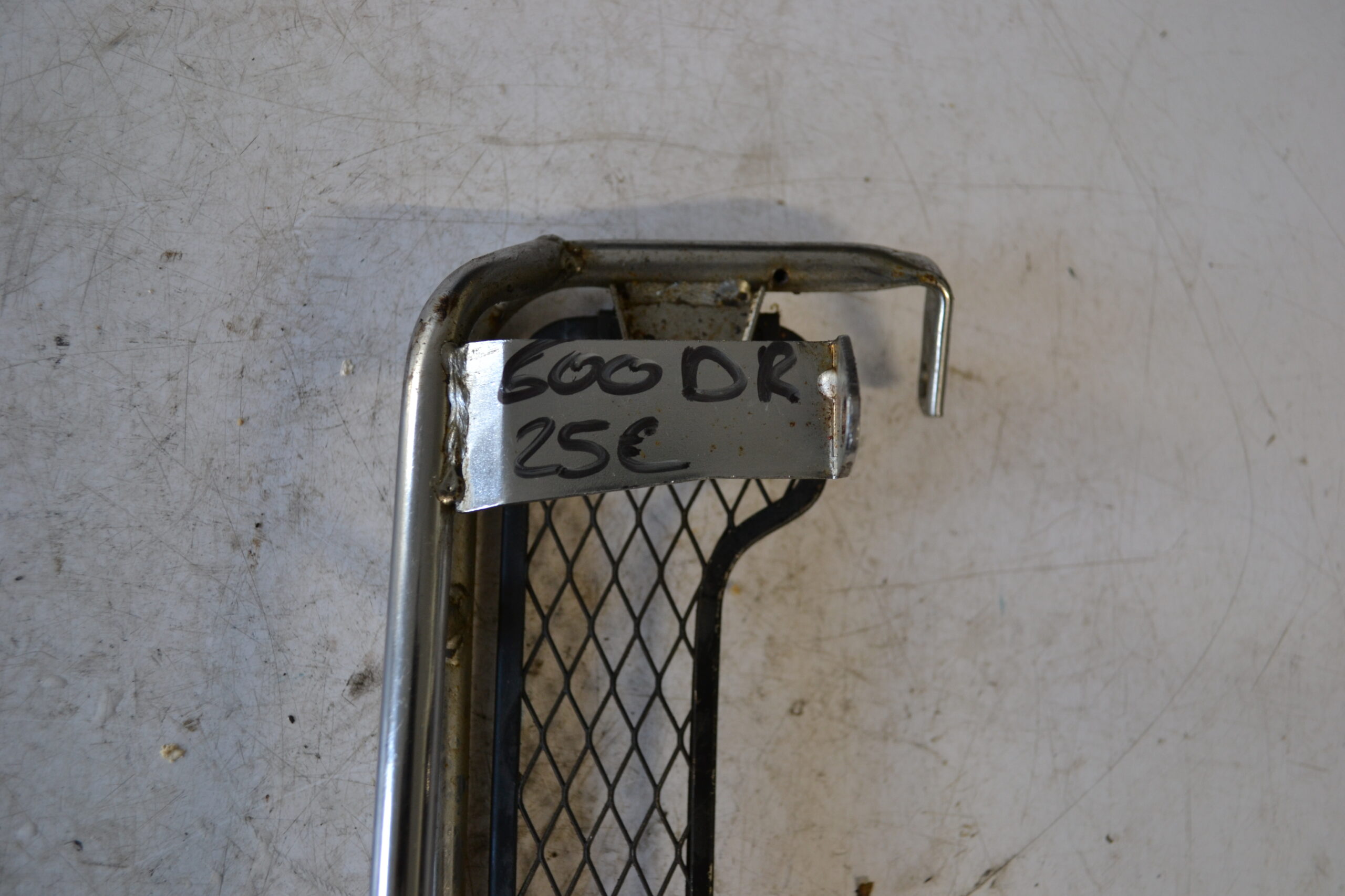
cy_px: 448
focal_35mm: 33
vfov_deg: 40.0
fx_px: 1233
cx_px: 672
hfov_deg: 57.2
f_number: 4
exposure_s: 1/60
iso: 400
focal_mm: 22
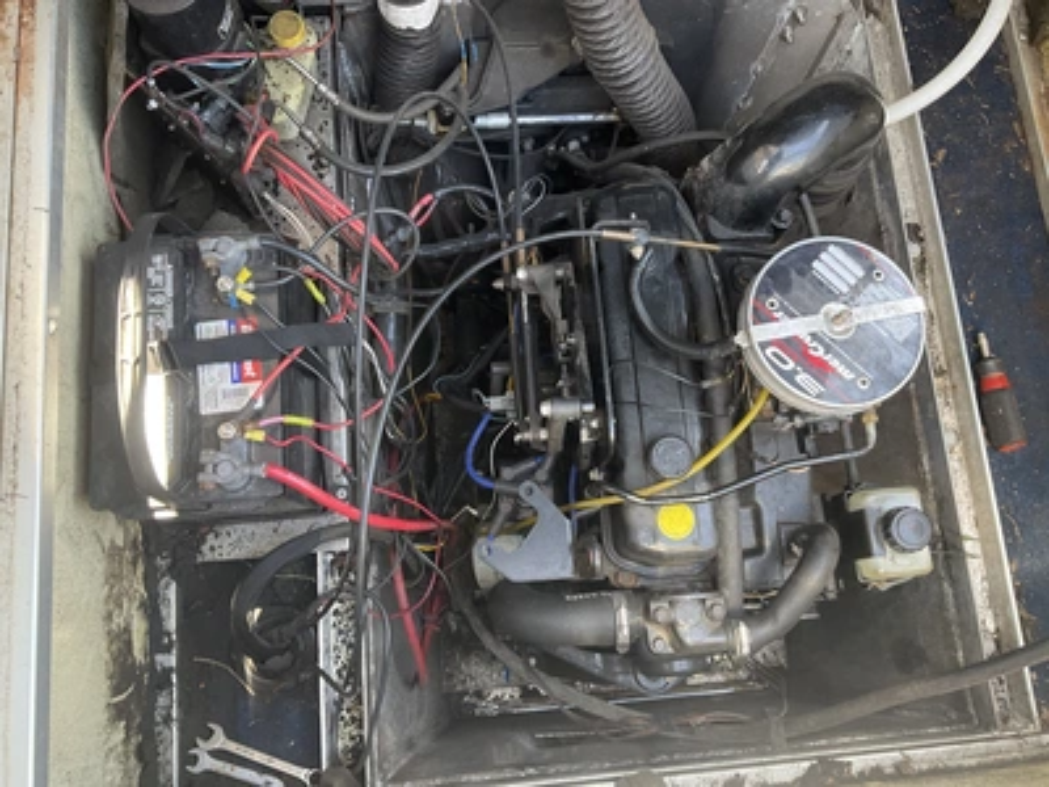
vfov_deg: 48.2
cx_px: 524
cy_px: 394
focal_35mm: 29
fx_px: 879
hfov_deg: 61.7
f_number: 1.8
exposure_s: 1/61
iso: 64
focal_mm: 3
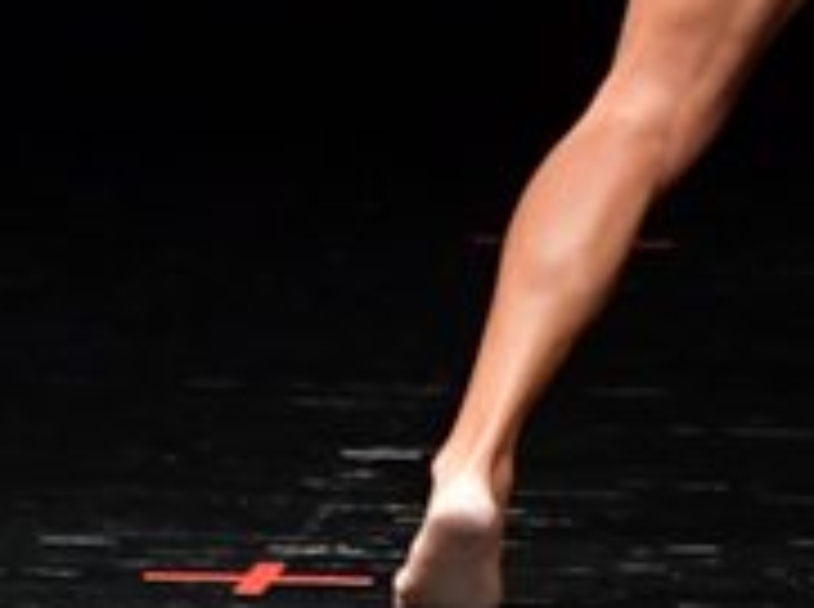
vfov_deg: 1.4
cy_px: -329
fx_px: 24689
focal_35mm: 1052
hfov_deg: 1.9
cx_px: 659
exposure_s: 1/400
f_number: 5.6
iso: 4000
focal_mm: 170
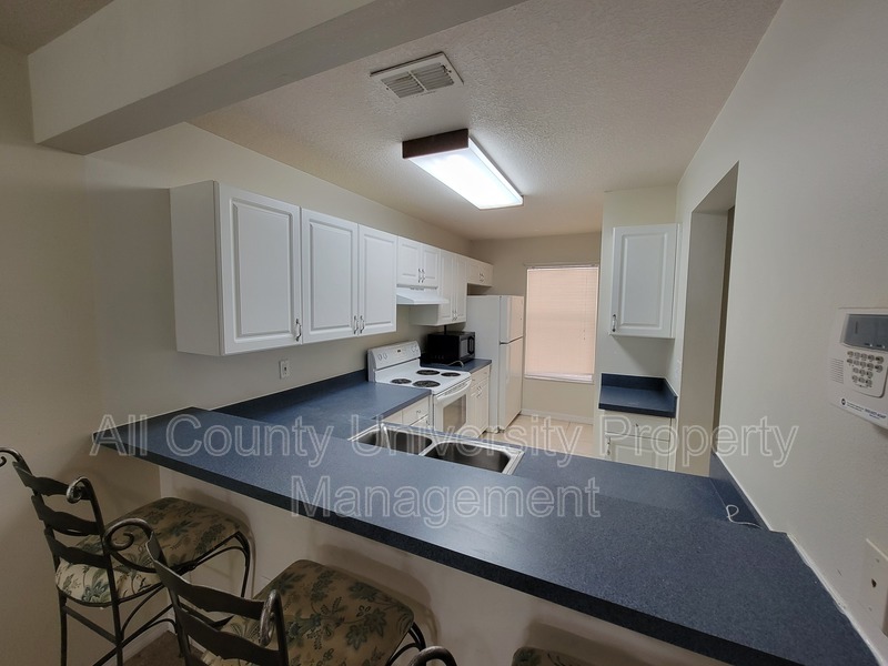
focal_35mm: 13
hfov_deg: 106.2
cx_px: 444
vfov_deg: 89.9
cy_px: 333
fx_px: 333
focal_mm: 2.2
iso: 125
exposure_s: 1/60
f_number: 2.2
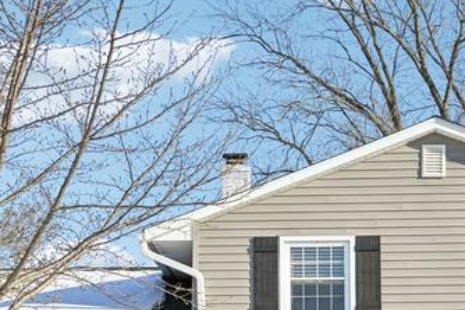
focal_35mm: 92
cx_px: 224
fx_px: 1189
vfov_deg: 14.6
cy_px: 325
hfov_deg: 22.1
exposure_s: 1/1000
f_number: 8
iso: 400
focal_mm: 30
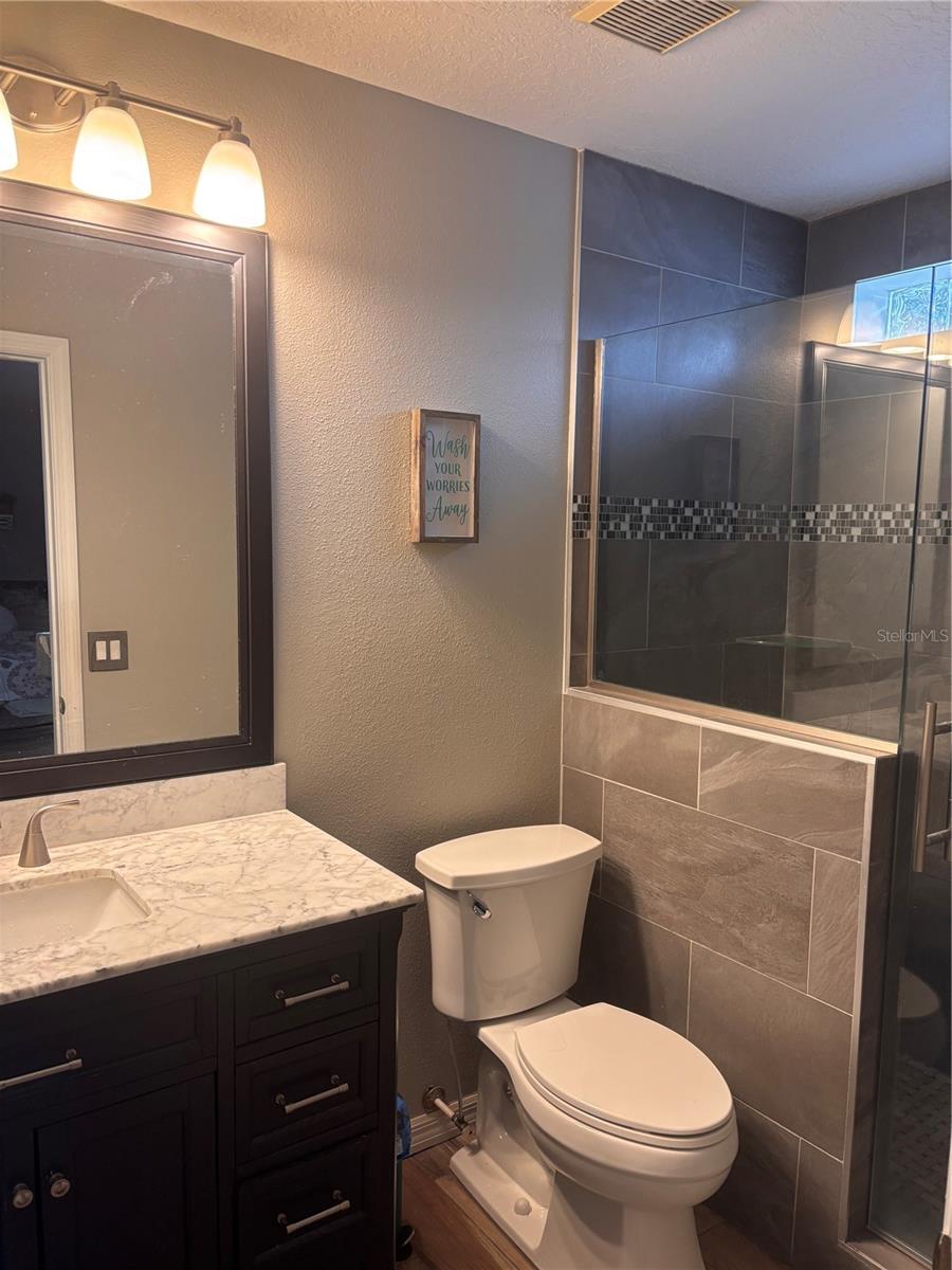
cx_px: 476
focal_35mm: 26
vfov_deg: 67.3
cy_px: 635
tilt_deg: -6.8
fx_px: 953
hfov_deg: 53.1
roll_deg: -1.5
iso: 160
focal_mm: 5.96
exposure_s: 1/59
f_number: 1.6
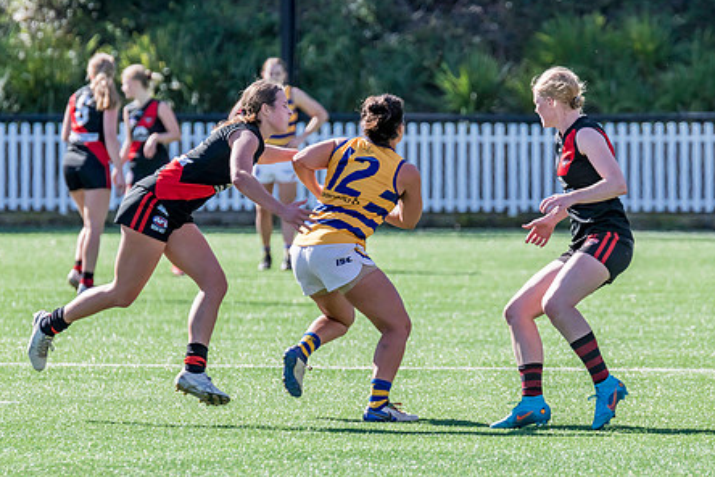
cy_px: 249
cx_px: 424
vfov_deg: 2.3
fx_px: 12114
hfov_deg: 3.4
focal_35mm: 610
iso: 800
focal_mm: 420
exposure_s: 1/1600
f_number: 8
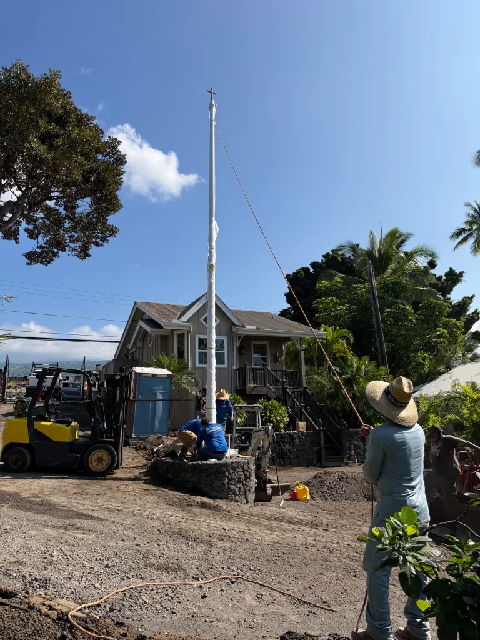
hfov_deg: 56.8
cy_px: 320
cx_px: 240
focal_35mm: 24
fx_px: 444
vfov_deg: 71.6
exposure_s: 1/4975
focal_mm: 6.76
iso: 80
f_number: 1.78
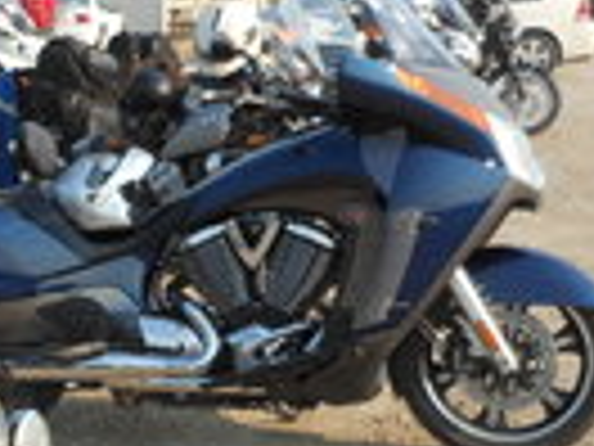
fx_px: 1459
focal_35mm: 85
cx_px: 0
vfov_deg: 17.3
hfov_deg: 22.2
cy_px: 311
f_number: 3.7
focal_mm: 5
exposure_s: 1/500
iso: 80
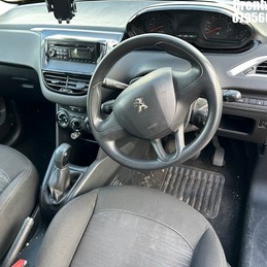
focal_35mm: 31
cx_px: 126
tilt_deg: -37.7
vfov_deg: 52.5
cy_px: 133
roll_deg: +8.3
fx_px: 271
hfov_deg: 52.5
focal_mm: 5.7
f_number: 1.5
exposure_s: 1/75
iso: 125
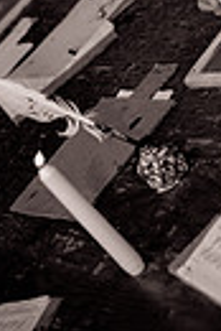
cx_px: 206
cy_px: -216
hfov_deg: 7.9
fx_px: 1589
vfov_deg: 11.2
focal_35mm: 173
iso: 400
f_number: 3.2
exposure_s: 1/500
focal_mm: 50
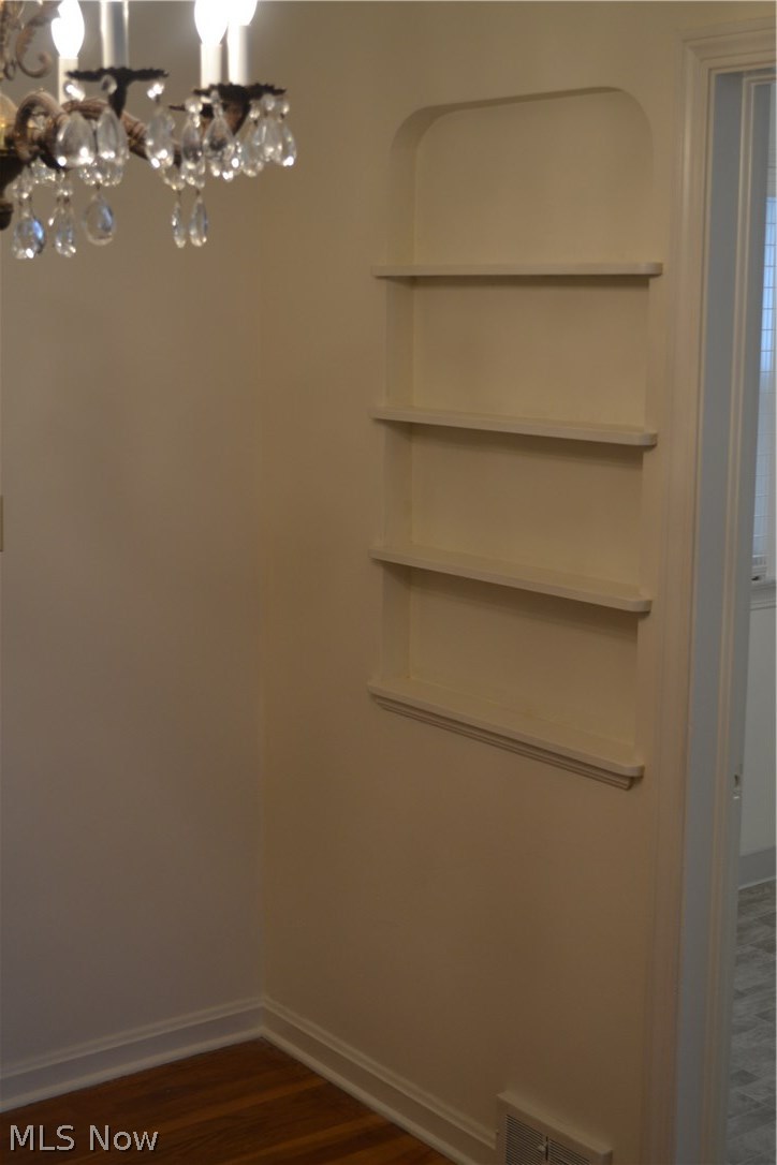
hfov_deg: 25.8
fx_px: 1700
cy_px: 582
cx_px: 388
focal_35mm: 52
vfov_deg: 37.9
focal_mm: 35
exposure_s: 1/30
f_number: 5
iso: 400
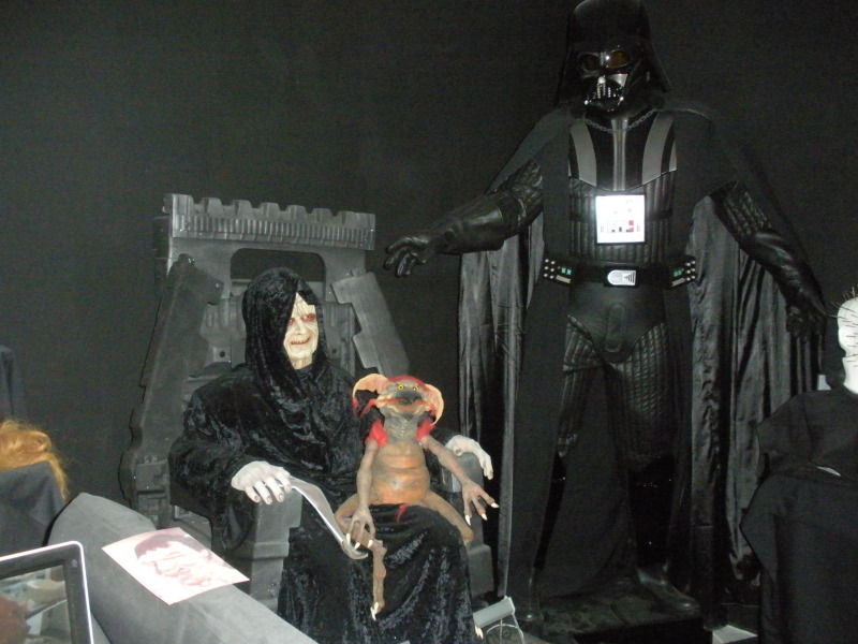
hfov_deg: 51.4
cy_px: 322
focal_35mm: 36
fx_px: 892
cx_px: 429
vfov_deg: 39.7
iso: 800
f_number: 3.5
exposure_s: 1/60
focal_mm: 6.3
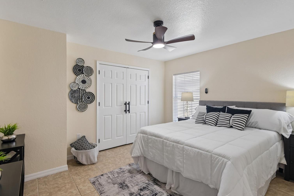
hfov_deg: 93.3
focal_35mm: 17
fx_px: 139
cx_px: 143
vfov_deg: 70.4
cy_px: 97
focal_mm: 16
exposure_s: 1/30
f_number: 8
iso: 400
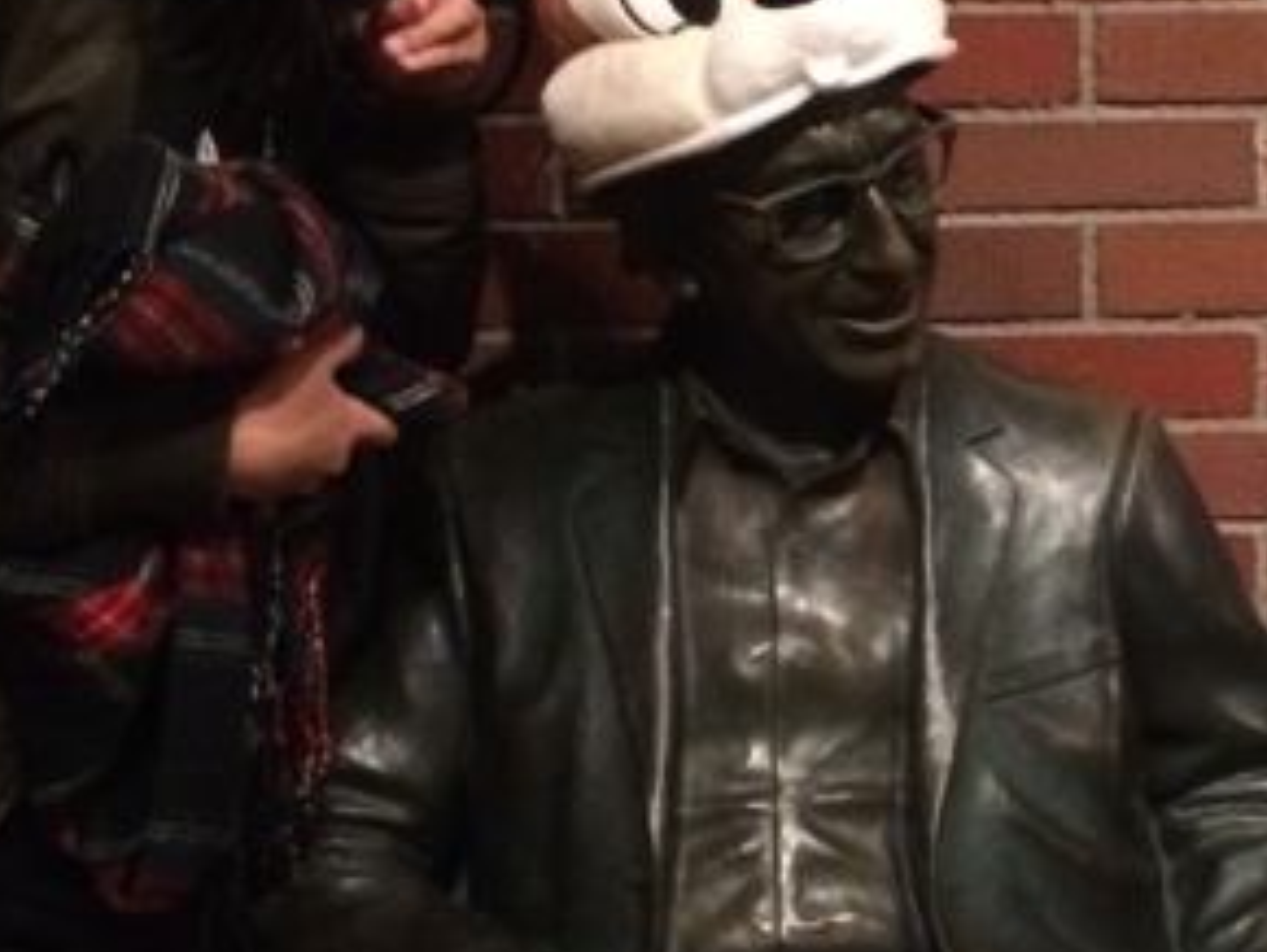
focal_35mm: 80
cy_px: 476
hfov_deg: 23.7
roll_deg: +1.1
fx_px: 2931
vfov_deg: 18.5
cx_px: 1167
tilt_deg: -12.9
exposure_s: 1/15
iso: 400
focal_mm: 4.15
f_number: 2.2
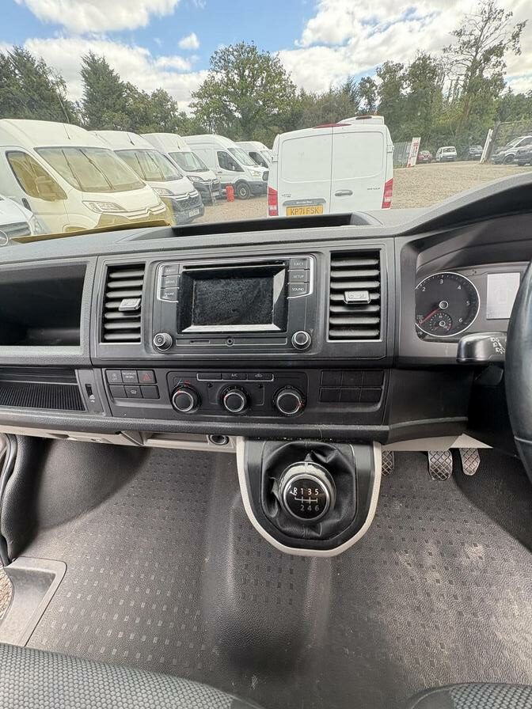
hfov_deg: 85.7
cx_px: 266
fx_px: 287
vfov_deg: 102.1
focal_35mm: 14
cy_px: 354
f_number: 2.2
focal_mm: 2.22
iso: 80
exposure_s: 1/120
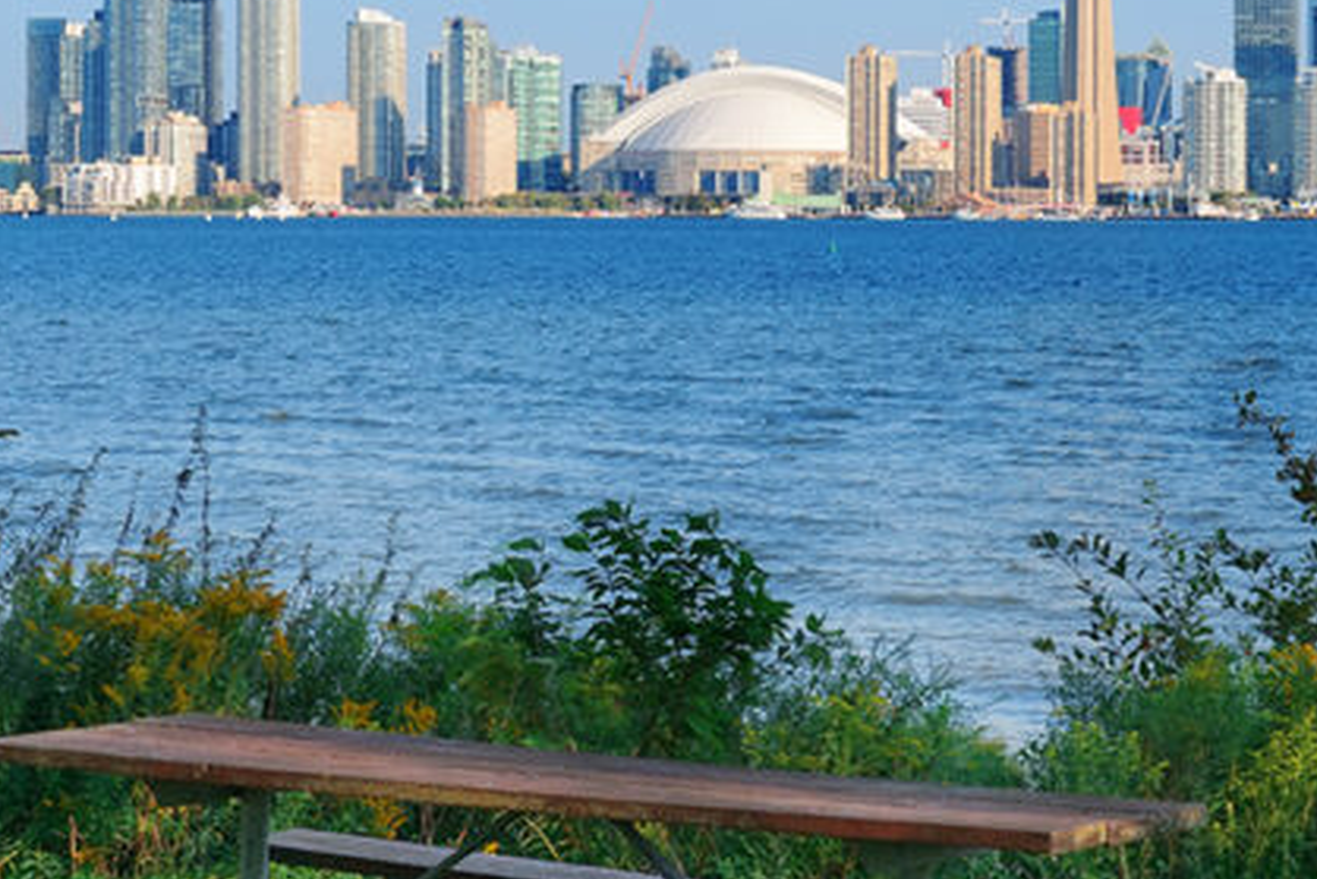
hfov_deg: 20.6
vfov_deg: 13.9
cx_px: 992
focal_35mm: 98
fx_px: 3586
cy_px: 246
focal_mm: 40
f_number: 14
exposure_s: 1/40
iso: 560
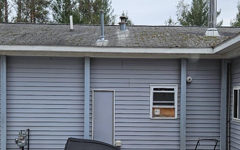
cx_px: 130
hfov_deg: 36.9
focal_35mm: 55
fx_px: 360
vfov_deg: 23.5
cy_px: 94
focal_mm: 5.4
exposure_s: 1/256
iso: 32
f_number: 1.8
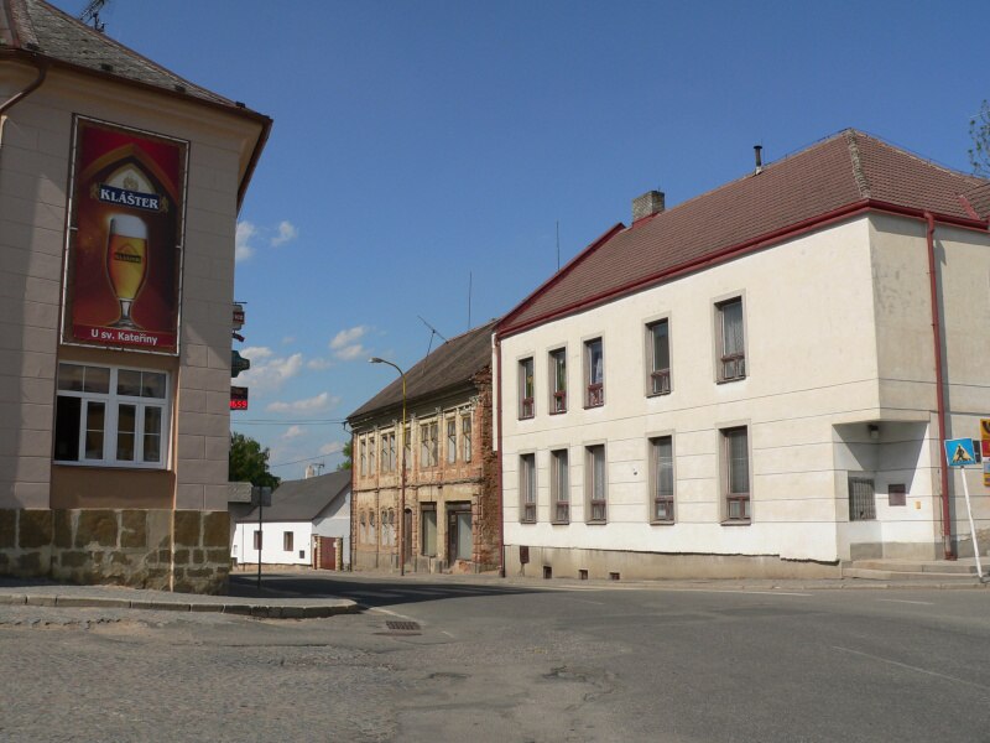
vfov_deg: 39.7
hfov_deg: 51.4
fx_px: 1030
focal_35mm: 36
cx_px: 495
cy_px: 372
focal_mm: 6
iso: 80
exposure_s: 1/500
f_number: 5.6
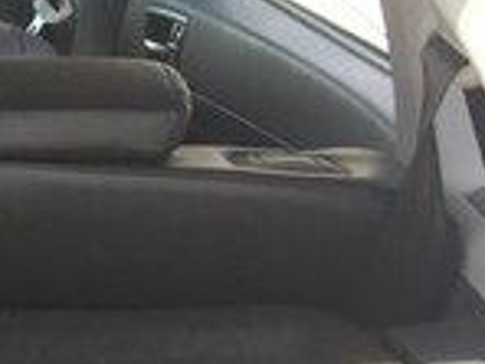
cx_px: -413
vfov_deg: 11.0
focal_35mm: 129
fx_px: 1807
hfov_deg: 13.5
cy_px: 553
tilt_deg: -30.6
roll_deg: -2.6
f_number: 2.2
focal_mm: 4.15
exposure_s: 1/200
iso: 32
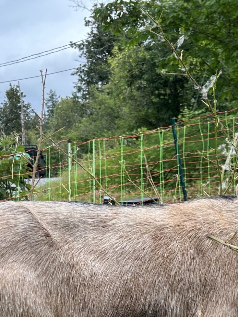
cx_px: 146
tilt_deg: -5.6
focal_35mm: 68
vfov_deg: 27.7
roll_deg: -1.5
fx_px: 624
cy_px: 275
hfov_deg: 21.6
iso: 50
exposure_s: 1/791
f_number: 1.5
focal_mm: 5.7
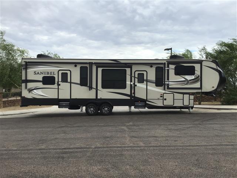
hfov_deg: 58.4
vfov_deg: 45.4
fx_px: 212
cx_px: 118
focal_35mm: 31
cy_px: 89
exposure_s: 1/776
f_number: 2.4
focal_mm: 3.3
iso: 25
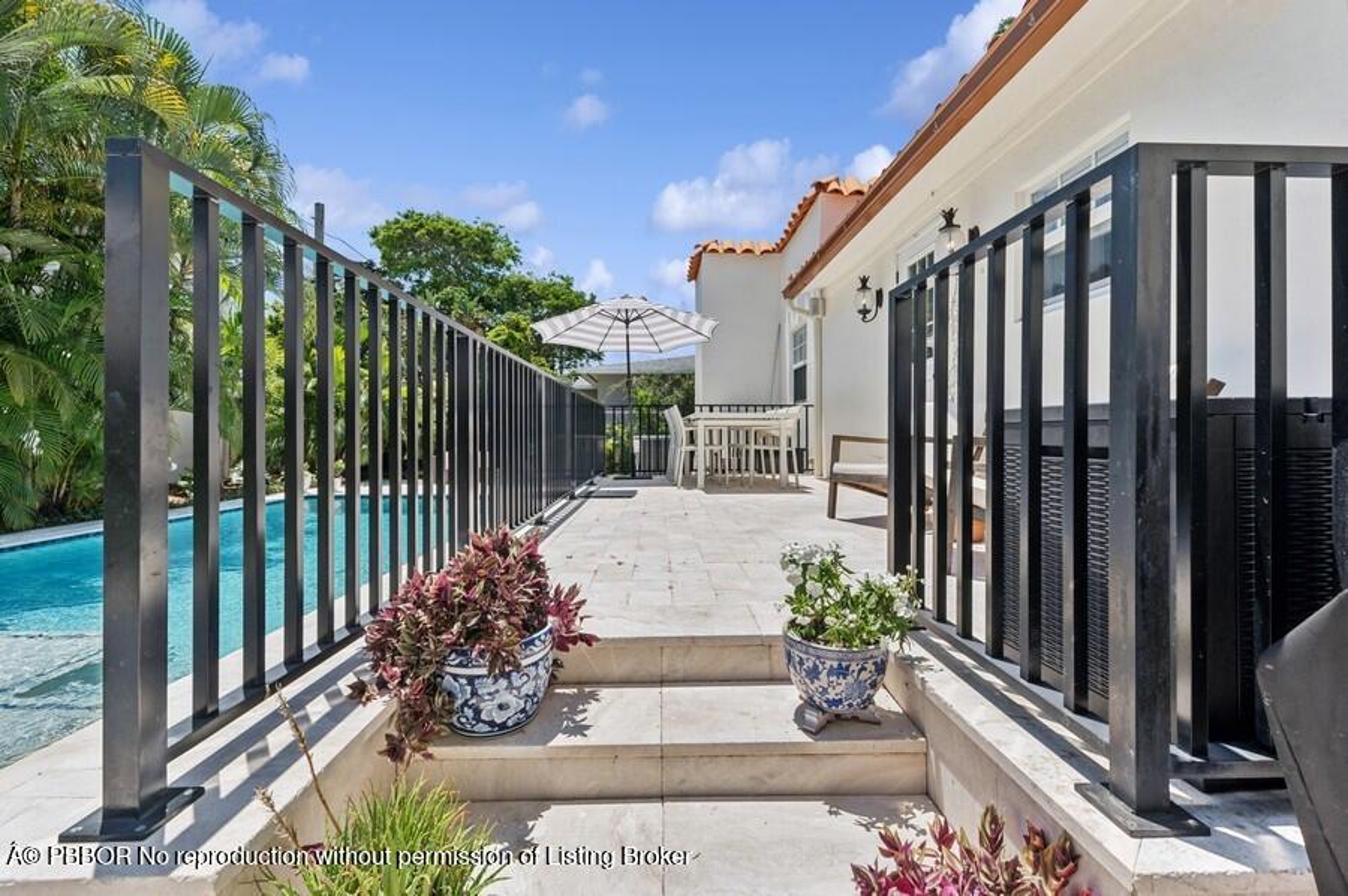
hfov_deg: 96.8
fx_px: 598
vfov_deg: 73.6
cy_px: 448
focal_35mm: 16
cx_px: 674
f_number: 11
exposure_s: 1/320
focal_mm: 16
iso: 100
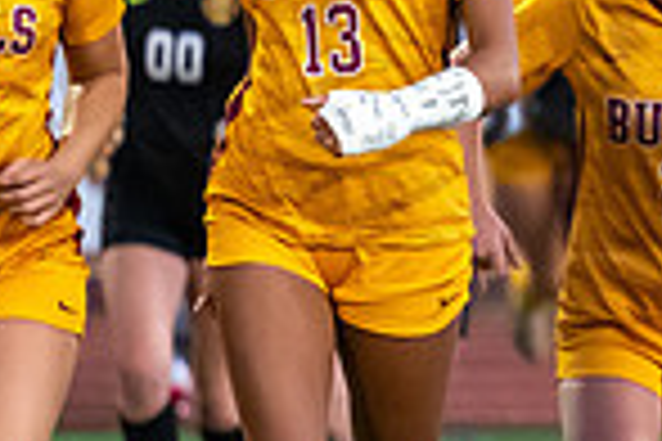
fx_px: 15096
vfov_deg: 1.7
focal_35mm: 821
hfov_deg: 2.5
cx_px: 1074
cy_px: 90
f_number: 2.8
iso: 7200
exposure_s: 1/1000
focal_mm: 140
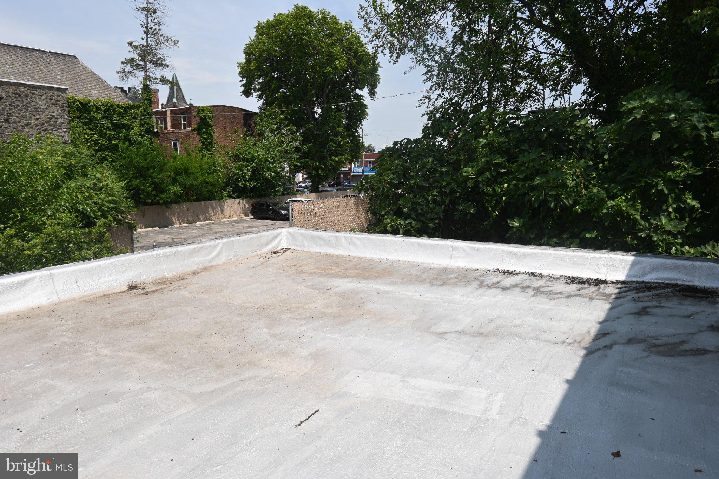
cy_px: 240
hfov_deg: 73.7
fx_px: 479
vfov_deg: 53.1
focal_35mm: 24
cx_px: 360
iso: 100
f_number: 10
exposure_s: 1/200
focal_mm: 16
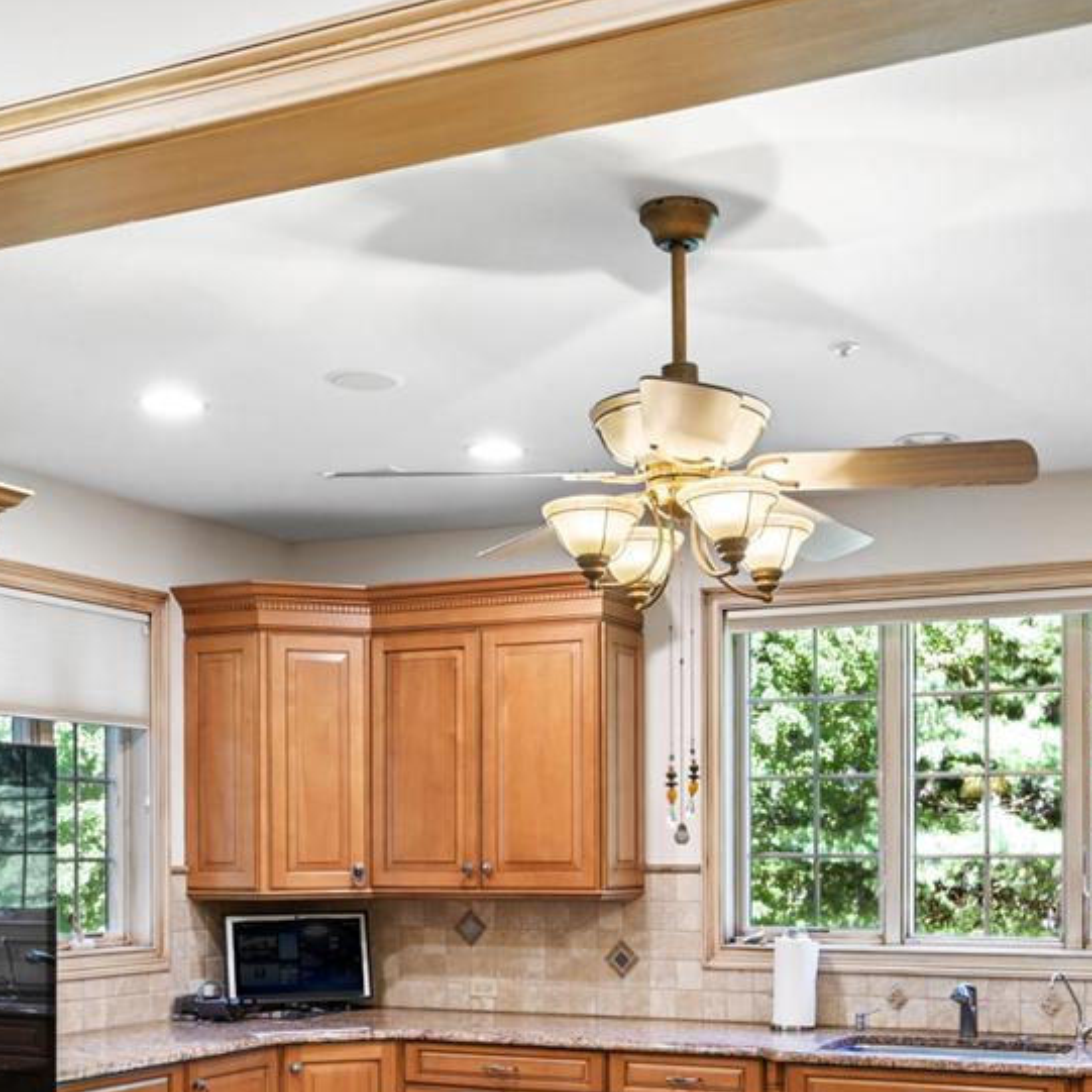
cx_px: 666
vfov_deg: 36.3
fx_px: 1606
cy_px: 873
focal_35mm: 45
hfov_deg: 37.4
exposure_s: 1/10
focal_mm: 14
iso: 400
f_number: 8
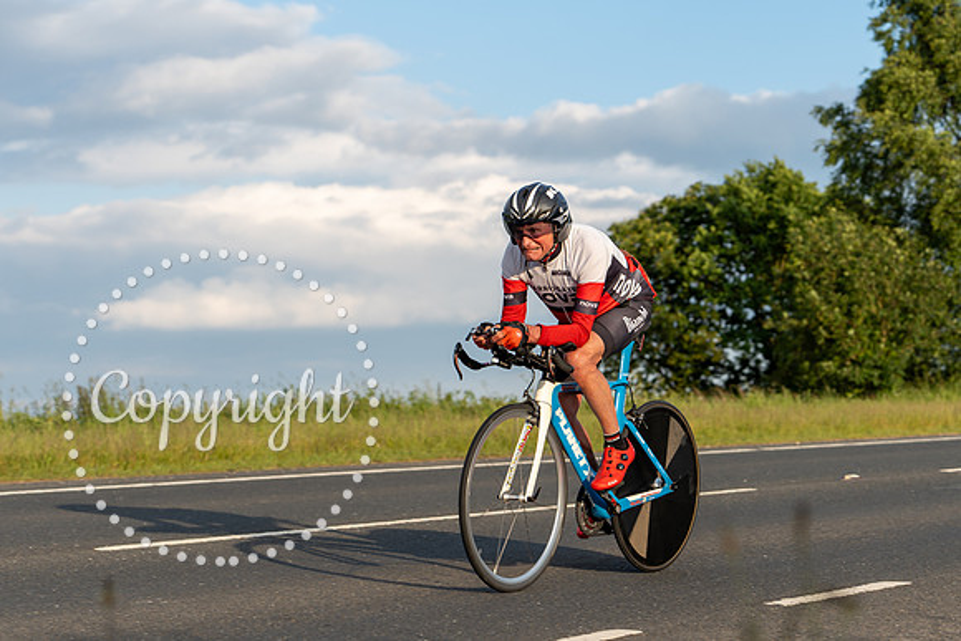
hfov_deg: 23.6
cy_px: 345
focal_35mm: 86
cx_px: 550
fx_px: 2302
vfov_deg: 15.9
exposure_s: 1/640
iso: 125
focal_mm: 74
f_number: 4
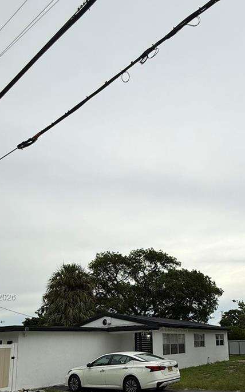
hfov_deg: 46.7
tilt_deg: +9.8
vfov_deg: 65.8
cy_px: 298
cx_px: 167
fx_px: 278
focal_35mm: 26
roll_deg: +2.1
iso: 50
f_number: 2.2
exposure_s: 1/133
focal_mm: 2.22
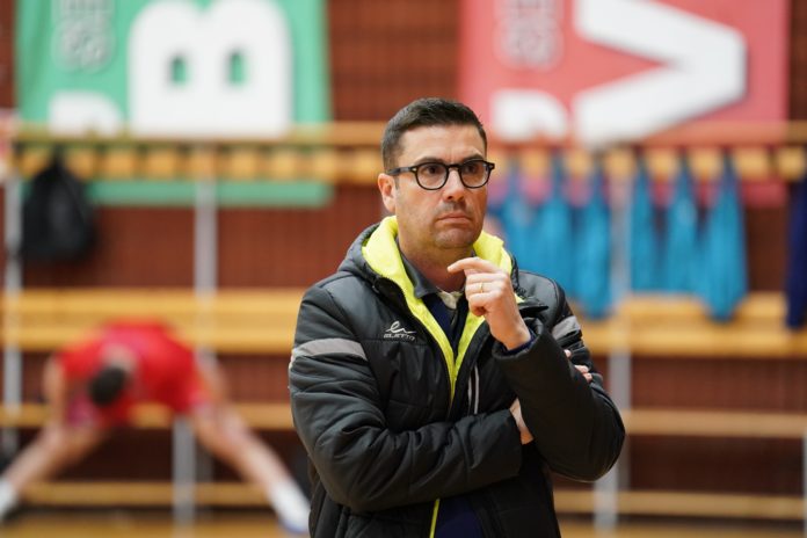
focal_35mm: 200
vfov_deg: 6.9
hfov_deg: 10.3
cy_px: 269
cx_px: 404
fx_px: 4483
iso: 4000
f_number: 2.8
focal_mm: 200
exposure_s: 1/320
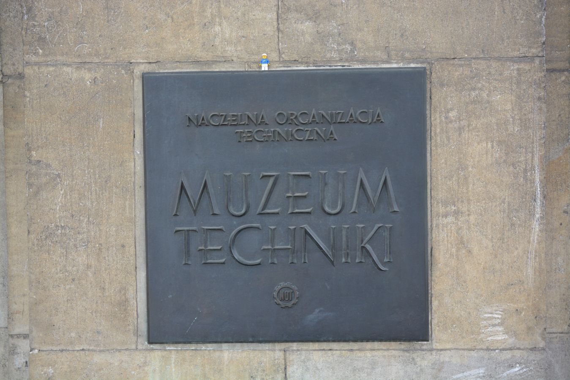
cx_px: 285
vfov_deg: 35.5
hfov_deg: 51.3
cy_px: 190
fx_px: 594
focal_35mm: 38
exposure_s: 1/125
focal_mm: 25
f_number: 5.6
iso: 400
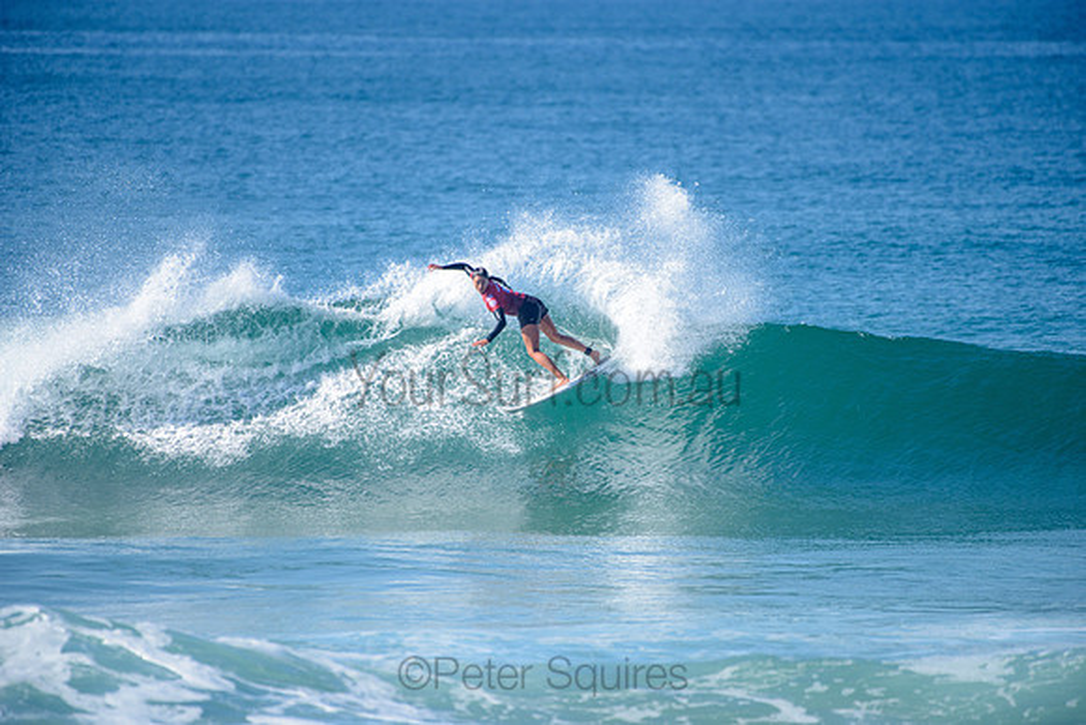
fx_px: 15089
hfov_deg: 4.1
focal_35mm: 500
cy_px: 362
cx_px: 543
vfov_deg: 2.8
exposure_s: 1/2000
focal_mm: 500
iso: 180
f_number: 5.6
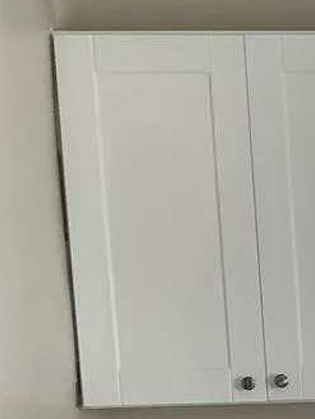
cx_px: 554
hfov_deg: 12.8
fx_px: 1286
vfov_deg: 17.7
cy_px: 505
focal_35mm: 106
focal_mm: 3
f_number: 1.8
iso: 40
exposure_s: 1/60
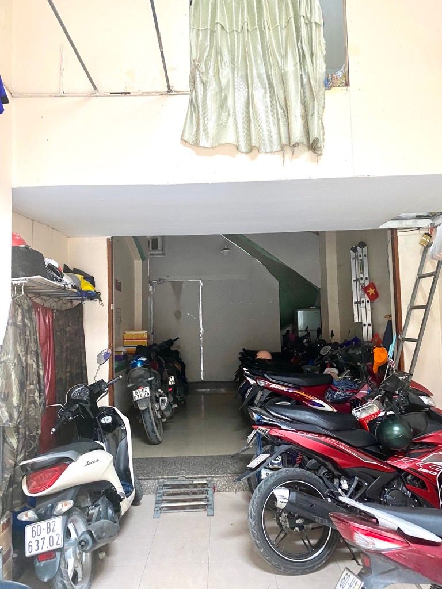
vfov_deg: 67.3
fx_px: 443
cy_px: 294
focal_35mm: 26
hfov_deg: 53.1
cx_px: 221
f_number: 1.8
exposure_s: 1/60
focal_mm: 4.25
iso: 320
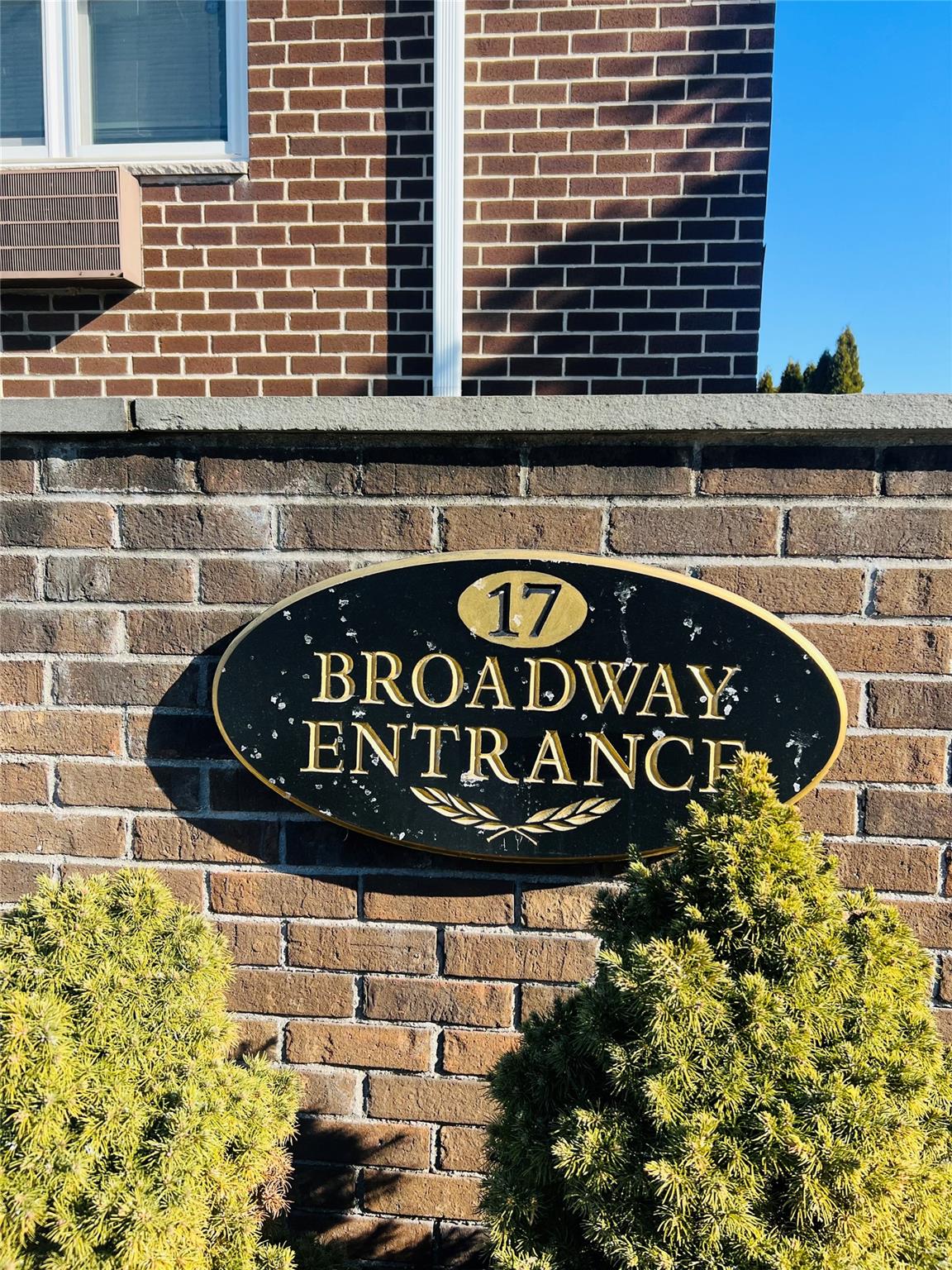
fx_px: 953
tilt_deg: -5.1
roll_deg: -1.8
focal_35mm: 26
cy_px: 635
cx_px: 476
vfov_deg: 67.3
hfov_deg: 53.1
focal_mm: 5.7
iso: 50
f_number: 1.5
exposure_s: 1/1412
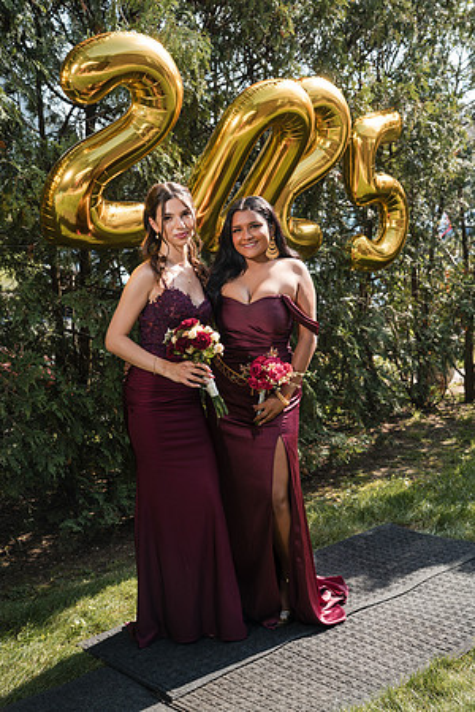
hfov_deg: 29.2
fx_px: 910
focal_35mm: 46
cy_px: 356
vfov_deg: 42.7
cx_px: 238
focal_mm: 46
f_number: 5
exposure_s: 1/250
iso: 200
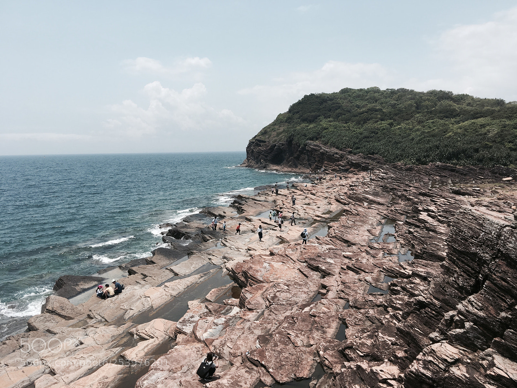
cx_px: 258
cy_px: 194
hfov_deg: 61.7
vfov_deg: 48.2
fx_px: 433
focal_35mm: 29
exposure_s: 1/2079
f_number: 2.2
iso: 25
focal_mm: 4.15
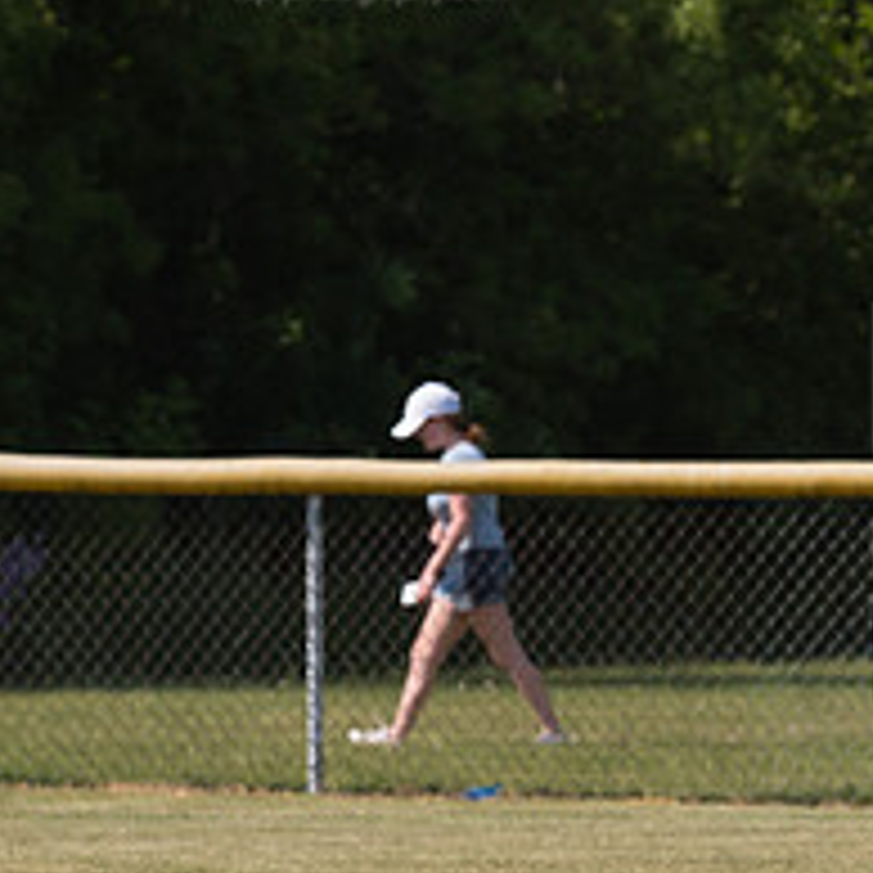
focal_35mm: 722
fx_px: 20601
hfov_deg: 2.4
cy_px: 464
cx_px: 1008
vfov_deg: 2.4
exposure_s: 1/1600
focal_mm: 190
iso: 250
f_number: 5.6
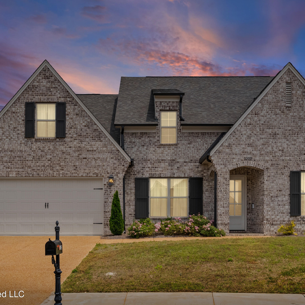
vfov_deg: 42.8
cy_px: 152
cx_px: 165
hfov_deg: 42.8
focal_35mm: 39
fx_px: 389
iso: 800
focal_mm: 30
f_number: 9
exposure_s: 1/1250
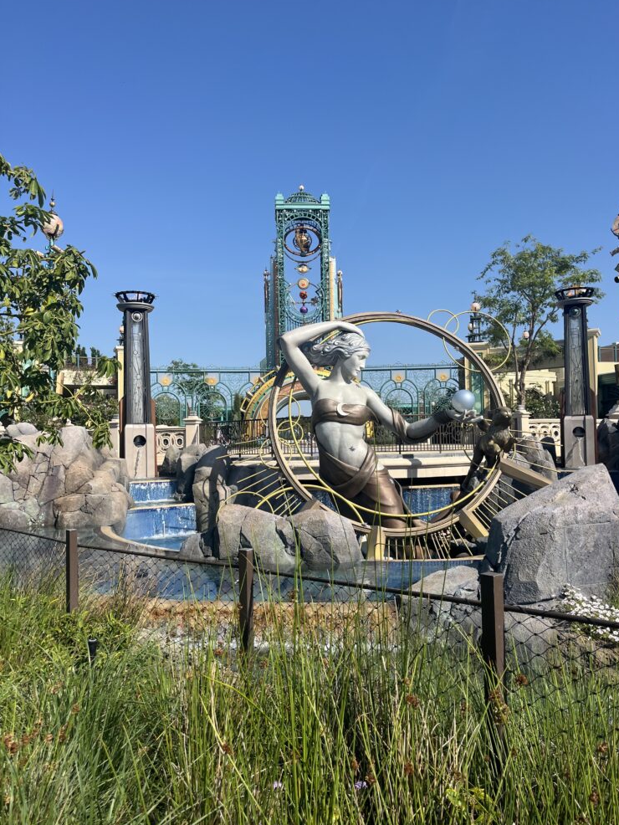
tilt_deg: +2.5
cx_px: 320
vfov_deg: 65.3
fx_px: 643
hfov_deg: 51.4
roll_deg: +1.4
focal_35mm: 27
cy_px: 417
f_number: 1.6
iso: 50
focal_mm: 5.1
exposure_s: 1/3623
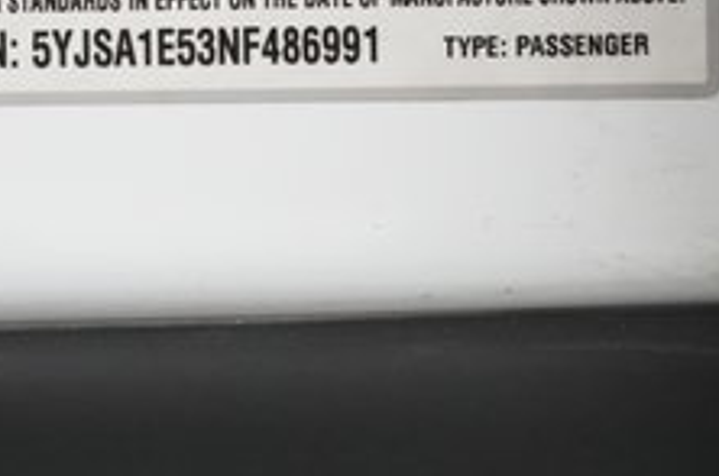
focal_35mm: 78
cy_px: -126
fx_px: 1554
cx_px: 288
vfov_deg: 16.5
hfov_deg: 26.0
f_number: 4.5
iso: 10000
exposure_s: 1/200
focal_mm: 27
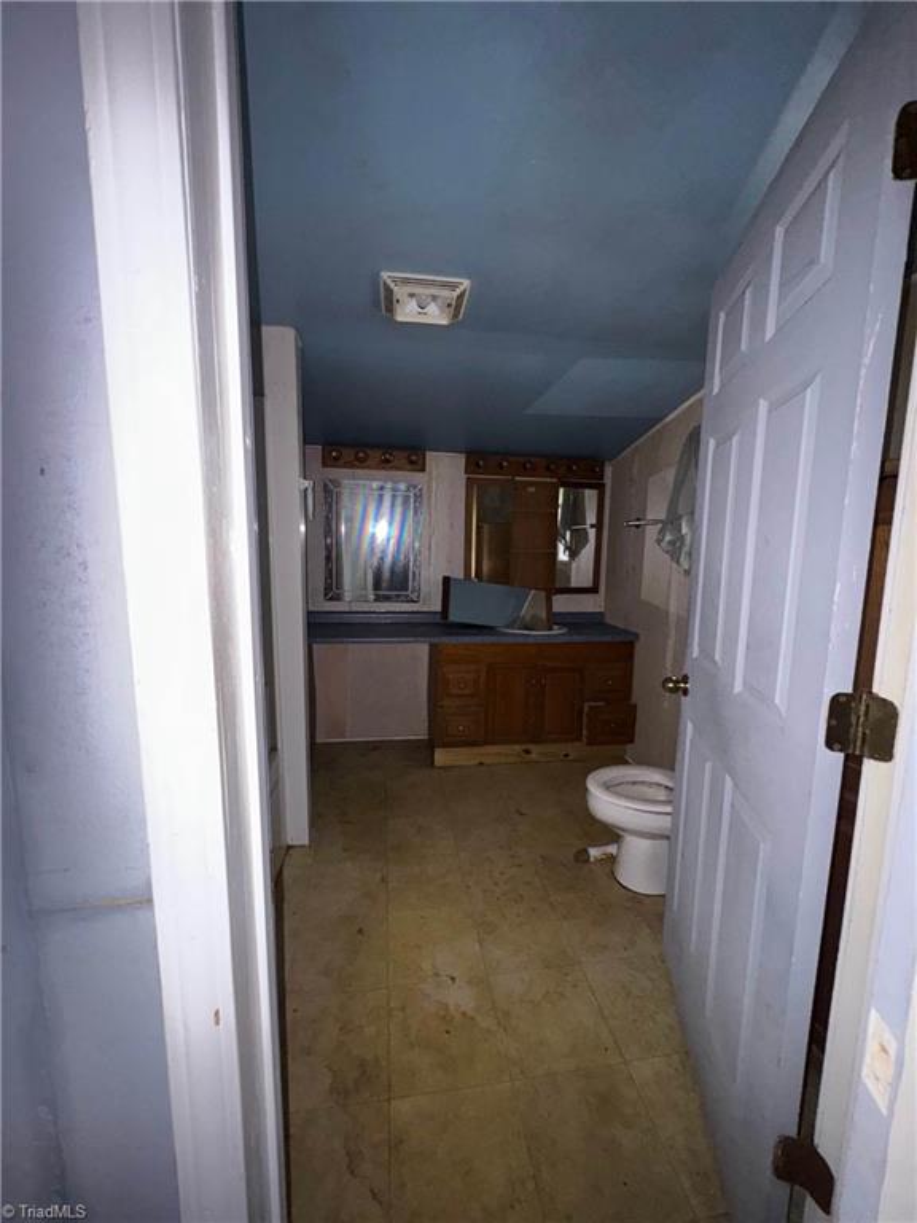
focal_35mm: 14
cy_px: 612
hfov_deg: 85.7
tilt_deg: -8.4
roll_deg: -1.0
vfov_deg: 102.1
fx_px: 494
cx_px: 458
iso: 250
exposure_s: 1/30
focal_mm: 2.22
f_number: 2.2
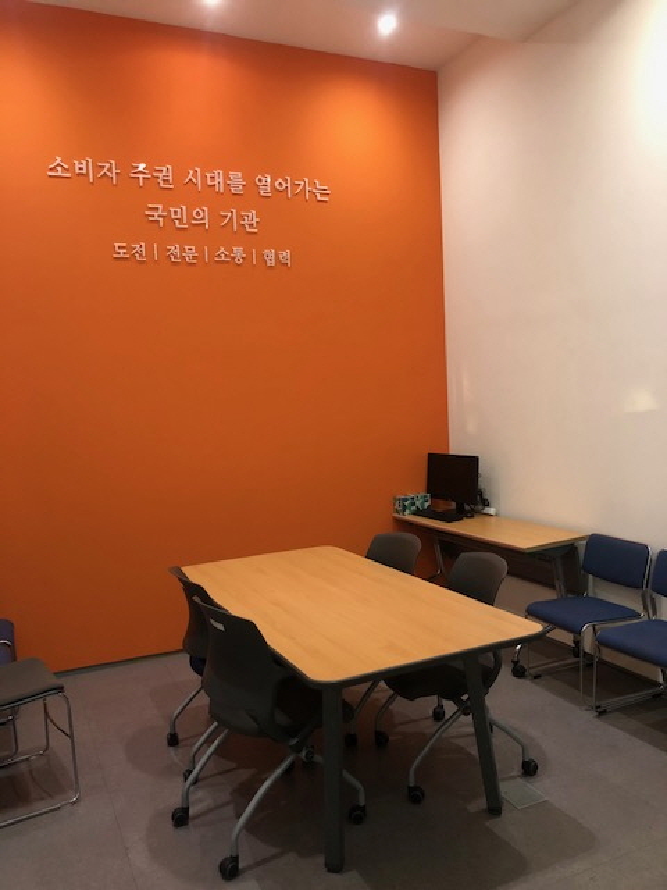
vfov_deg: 63.4
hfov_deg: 49.7
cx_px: 334
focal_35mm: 28
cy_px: 445
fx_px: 719
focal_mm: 3.99
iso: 100
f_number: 1.8
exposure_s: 1/13
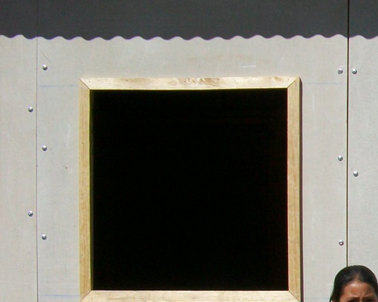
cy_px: 362
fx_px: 1119
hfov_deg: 17.1
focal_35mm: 100
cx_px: 584
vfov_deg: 14.9
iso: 64
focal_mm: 5.7
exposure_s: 1/500
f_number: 5.5
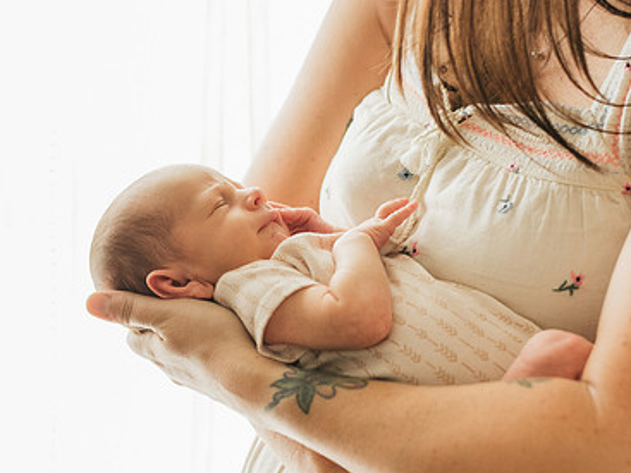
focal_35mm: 76
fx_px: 1385
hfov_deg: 25.6
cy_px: 285
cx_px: 246
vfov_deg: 19.4
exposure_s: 1/500
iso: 1600
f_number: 2.8
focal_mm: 50
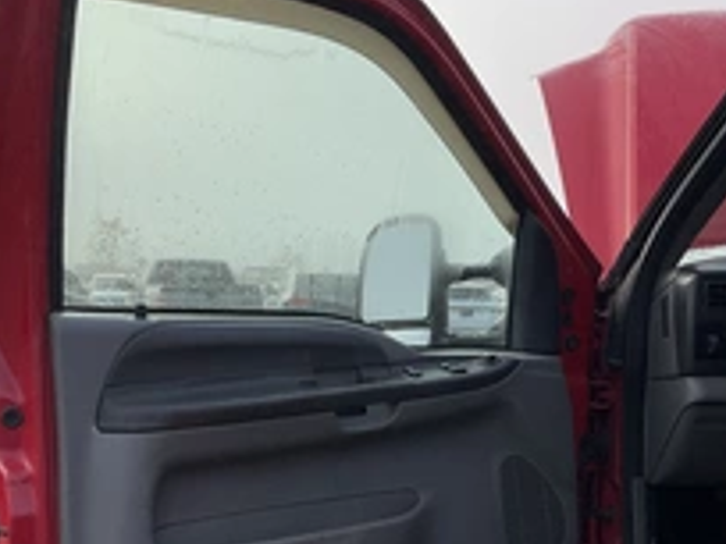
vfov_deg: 25.4
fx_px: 1195
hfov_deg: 33.7
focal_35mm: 57
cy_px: 398
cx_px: 409
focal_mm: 3
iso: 25
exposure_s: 1/674
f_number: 1.8
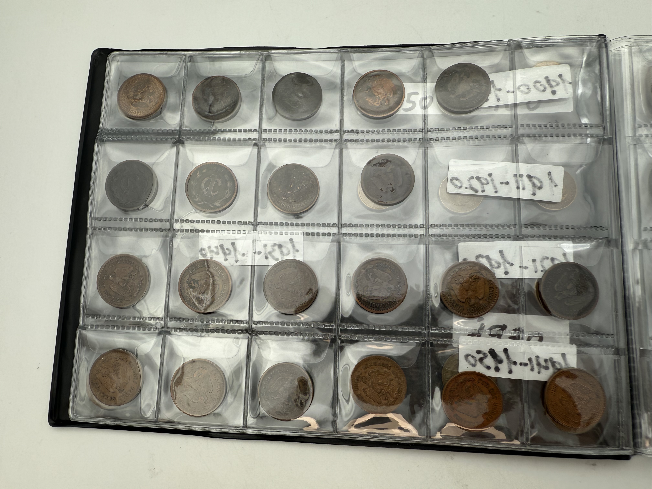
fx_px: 452
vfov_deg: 56.8
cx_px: 326
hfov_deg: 71.6
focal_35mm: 24
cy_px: 244
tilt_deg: -79.9
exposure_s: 1/256
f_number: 2.2
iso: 40
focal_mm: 2.22
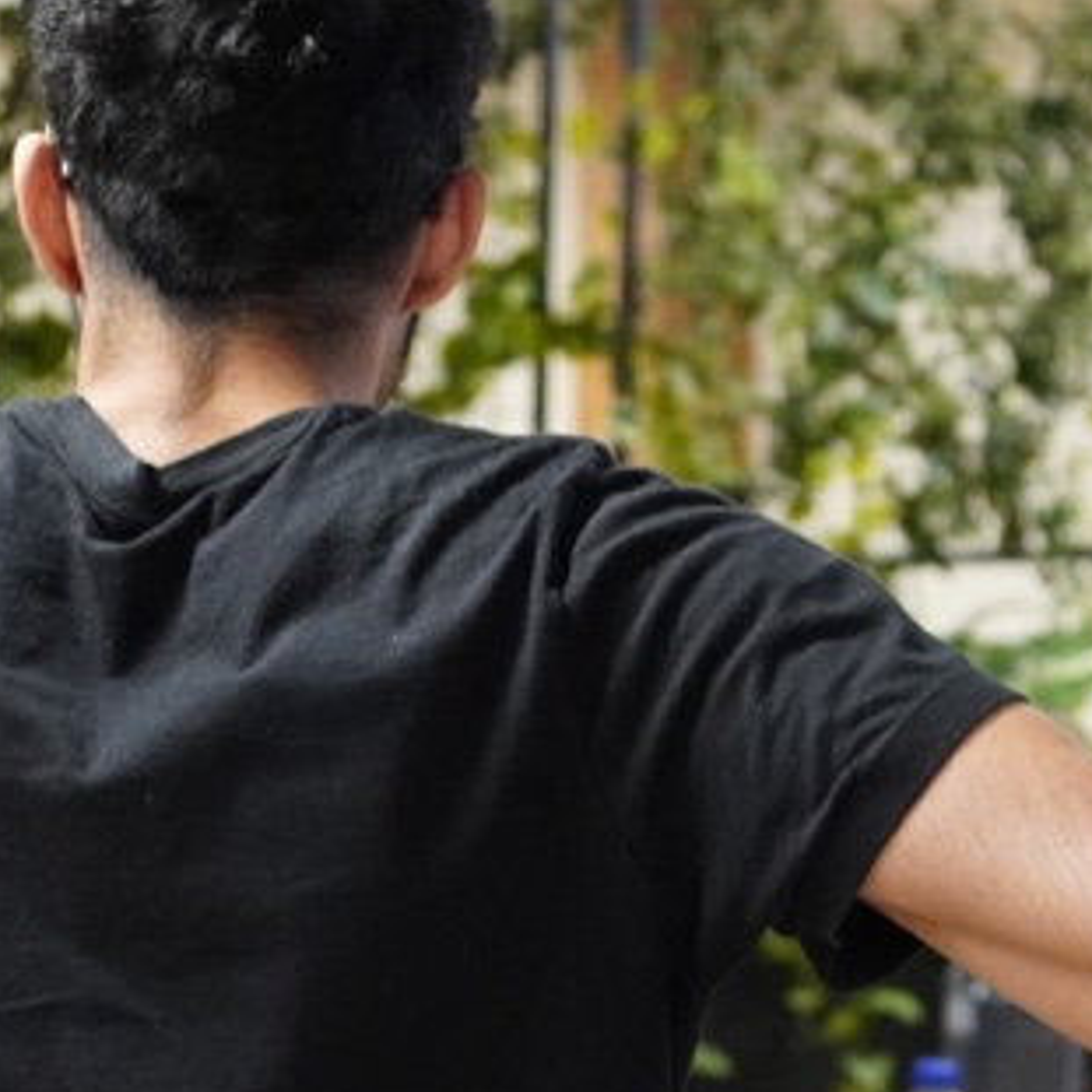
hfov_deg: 13.2
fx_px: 4708
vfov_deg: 13.1
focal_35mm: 132
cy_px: 953
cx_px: 730
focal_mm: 23
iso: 1600
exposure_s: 1/160
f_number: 2
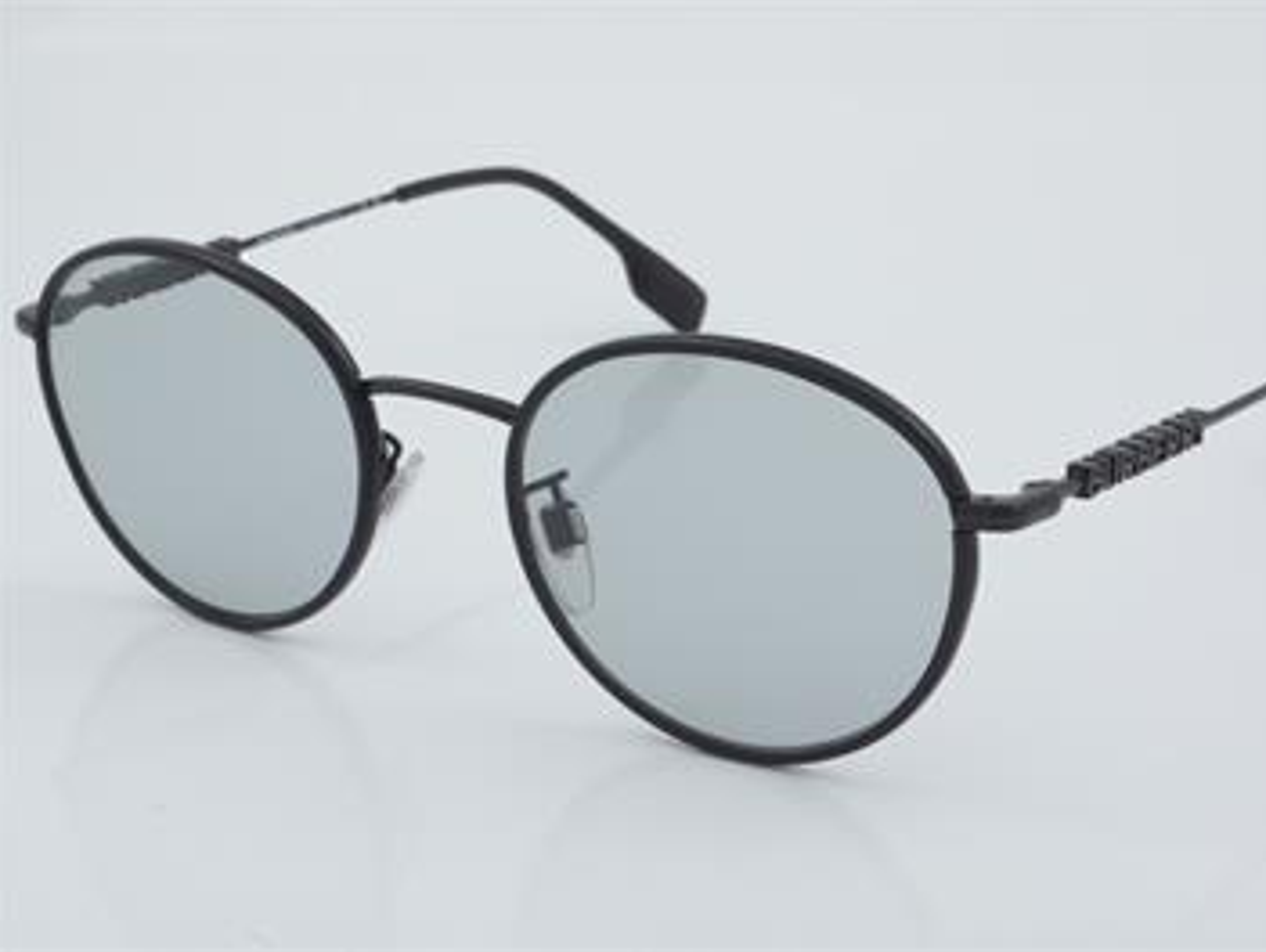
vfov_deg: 18.0
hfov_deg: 23.8
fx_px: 3002
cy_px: 476
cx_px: 714
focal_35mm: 82
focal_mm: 50
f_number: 32
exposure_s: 1/4
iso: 100
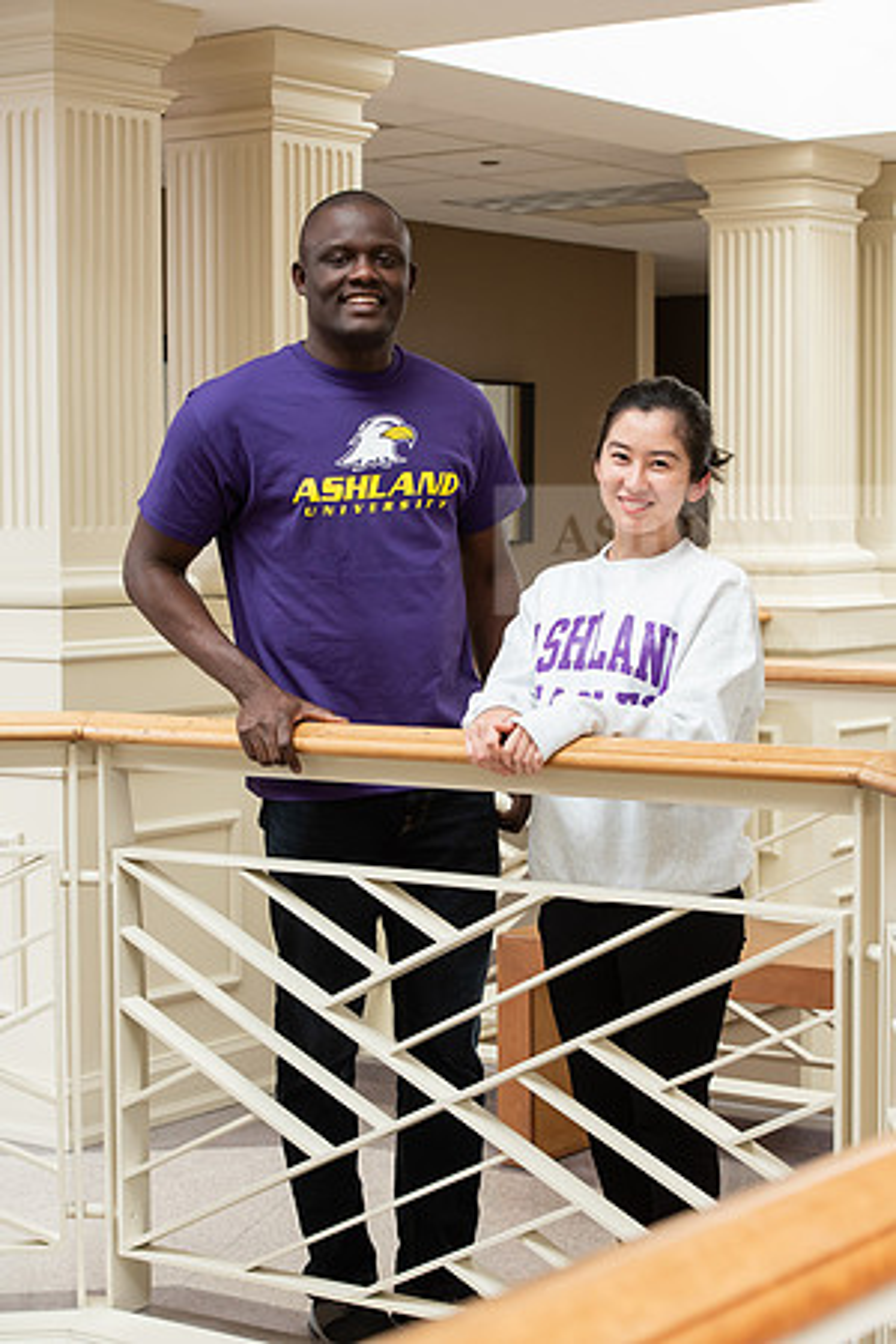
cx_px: 448
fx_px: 2613
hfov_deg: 19.5
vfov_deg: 28.8
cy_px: 672
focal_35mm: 70
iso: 1250
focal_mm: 70
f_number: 8
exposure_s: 1/200
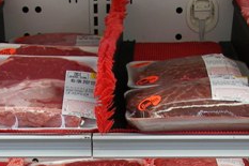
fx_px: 760
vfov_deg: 12.1
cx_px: 143
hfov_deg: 18.6
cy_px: 216
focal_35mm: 110
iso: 50
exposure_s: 1/40
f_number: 2.8
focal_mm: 6.8
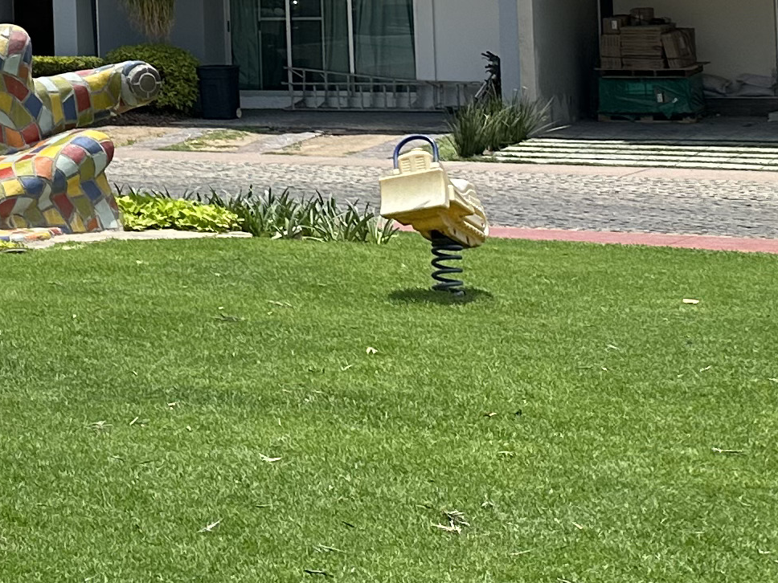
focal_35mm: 100
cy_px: -51
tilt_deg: +2.7
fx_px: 2248
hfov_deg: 15.4
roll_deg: +1.5
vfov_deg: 14.5
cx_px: -813
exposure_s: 1/5848
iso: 80
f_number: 1.78
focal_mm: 6.86
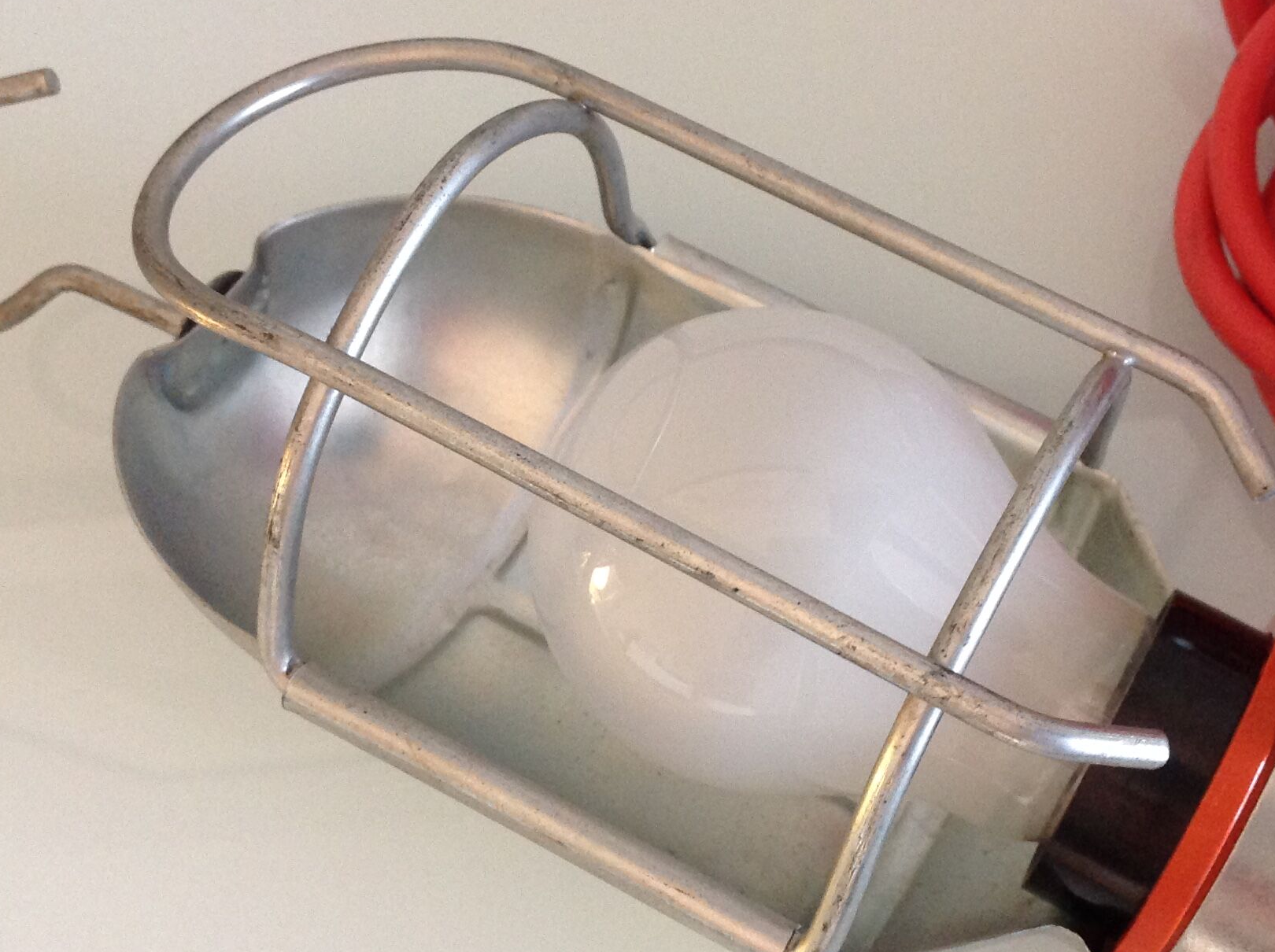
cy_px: 487
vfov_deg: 26.0
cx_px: 737
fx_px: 2060
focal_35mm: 56
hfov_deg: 34.3
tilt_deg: -75.1
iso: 250
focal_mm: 4.28
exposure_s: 1/15
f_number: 2.4
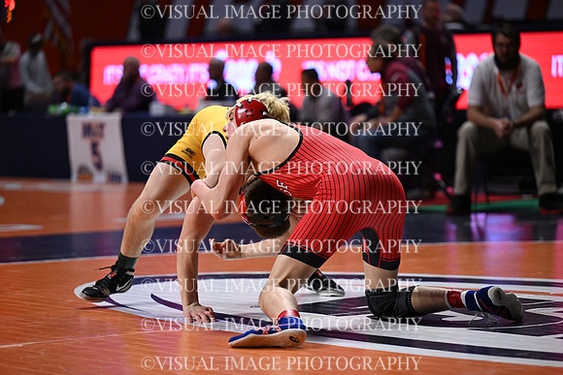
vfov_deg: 9.2
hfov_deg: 13.7
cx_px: 282
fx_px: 2346
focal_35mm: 150
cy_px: 188
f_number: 2.8
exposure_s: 1/1000
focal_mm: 150
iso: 1250
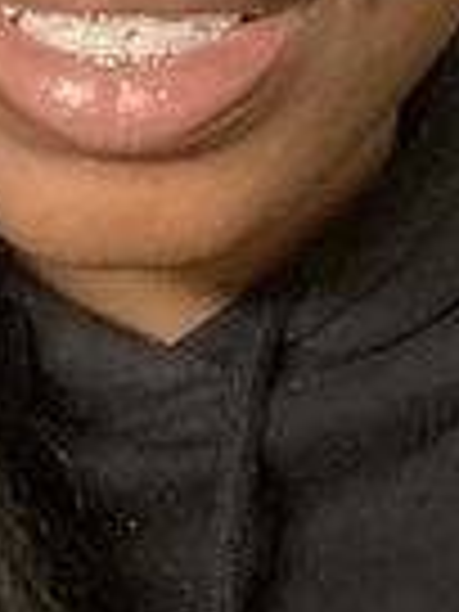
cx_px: 232
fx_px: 1945
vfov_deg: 16.6
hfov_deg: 13.5
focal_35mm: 110
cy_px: -238
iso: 800
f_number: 2.2
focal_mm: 2.71
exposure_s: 1/15
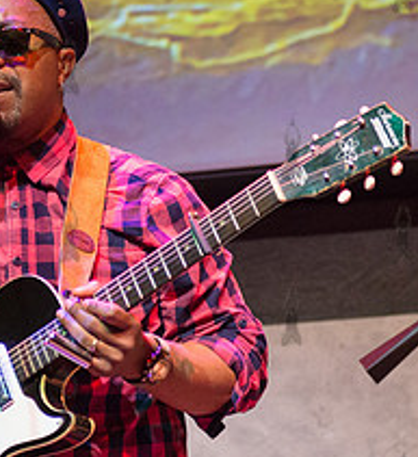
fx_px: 2677
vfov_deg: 9.8
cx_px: -1
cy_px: 232
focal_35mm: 187
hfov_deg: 8.9
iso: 3200
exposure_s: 1/320
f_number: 2.8
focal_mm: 66
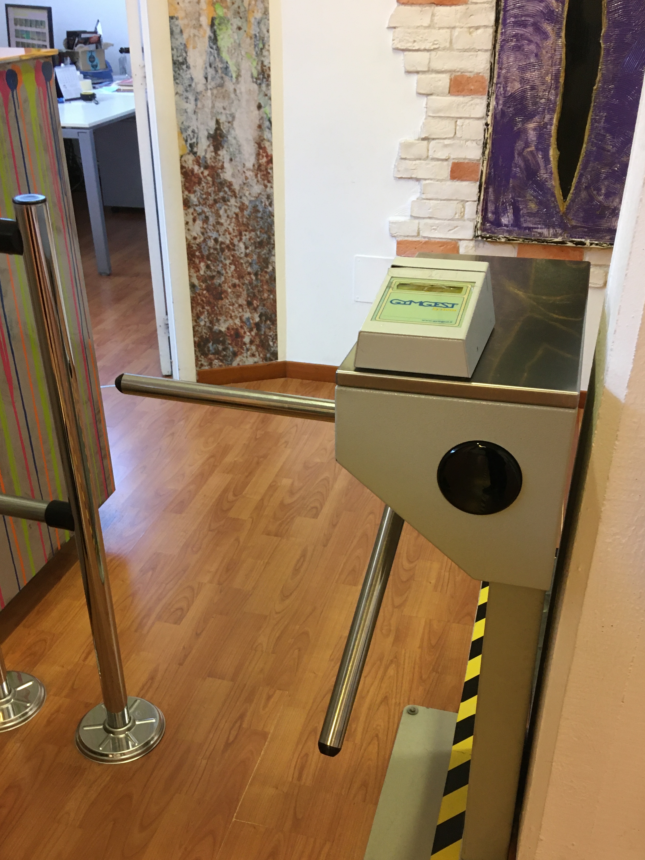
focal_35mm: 35
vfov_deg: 52.3
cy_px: 516
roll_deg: +1.2
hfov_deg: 40.7
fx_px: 869
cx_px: 329
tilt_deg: -31.6
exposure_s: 1/33
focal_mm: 4.15
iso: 125
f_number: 2.2
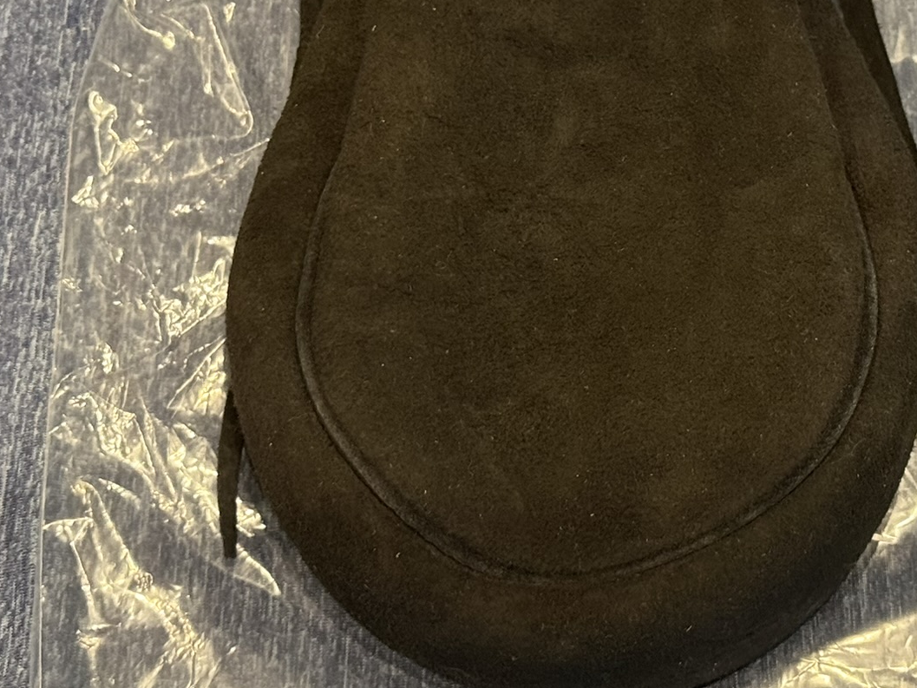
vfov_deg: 15.8
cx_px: 642
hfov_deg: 21.0
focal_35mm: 93
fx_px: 2464
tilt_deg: -58.0
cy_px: 156
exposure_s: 1/25
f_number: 1.78
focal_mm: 6.76
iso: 500
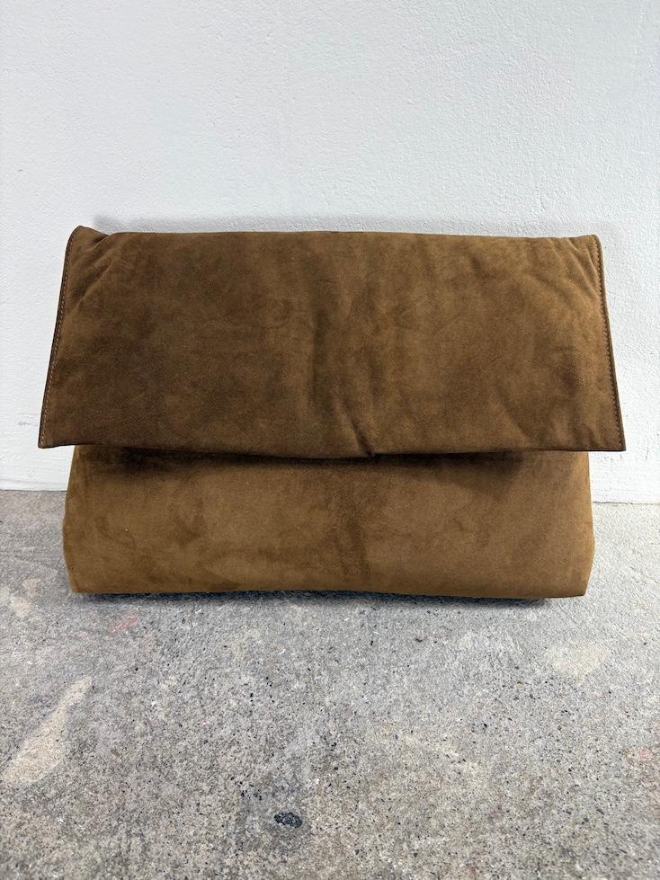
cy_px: 440
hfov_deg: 53.1
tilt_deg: -31.1
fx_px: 661
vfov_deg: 67.3
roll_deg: -1.3
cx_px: 330
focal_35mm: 26
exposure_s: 1/100
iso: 50
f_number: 1.6
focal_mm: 5.96
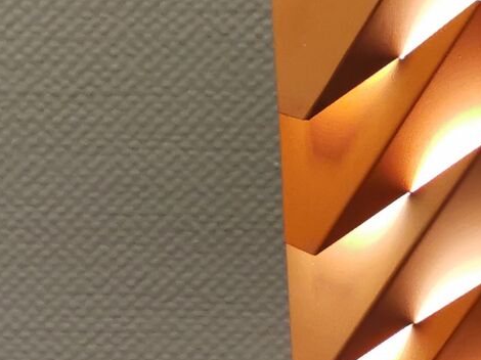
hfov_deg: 16.6
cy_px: 95
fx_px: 1597
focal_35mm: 115
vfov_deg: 12.8
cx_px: 527
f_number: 1.6
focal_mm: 5.56
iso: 160
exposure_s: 1/60
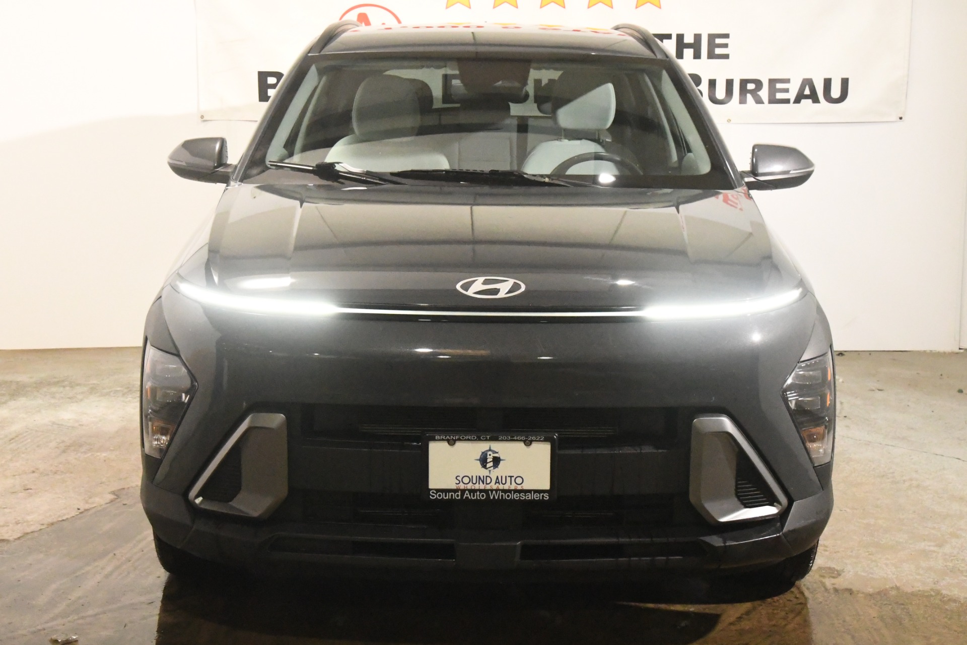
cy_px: 322
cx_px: 484
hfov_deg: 32.4
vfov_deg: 21.9
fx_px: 1665
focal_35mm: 62
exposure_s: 1/250
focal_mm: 31
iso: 10000
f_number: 8
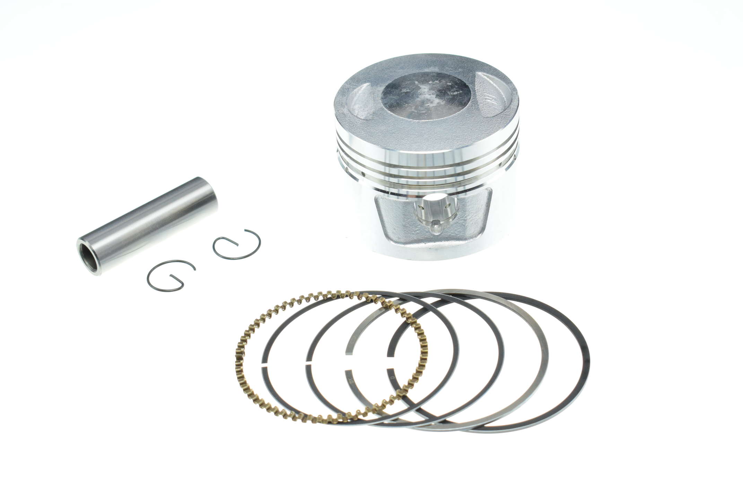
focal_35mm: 72
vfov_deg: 18.9
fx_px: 1486
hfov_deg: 28.1
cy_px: 248
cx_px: 372
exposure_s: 1/50
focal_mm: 48
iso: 1600
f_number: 11
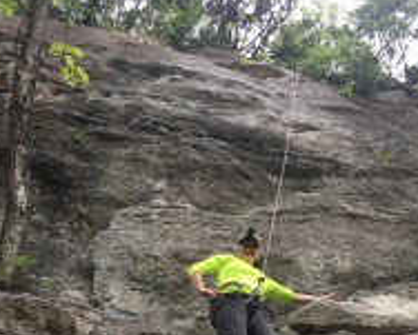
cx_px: 251
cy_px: 326
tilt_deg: +48.4
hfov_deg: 34.0
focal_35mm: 55
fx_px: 681
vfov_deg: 26.4
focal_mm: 4.15
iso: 25
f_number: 2.2
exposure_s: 1/60
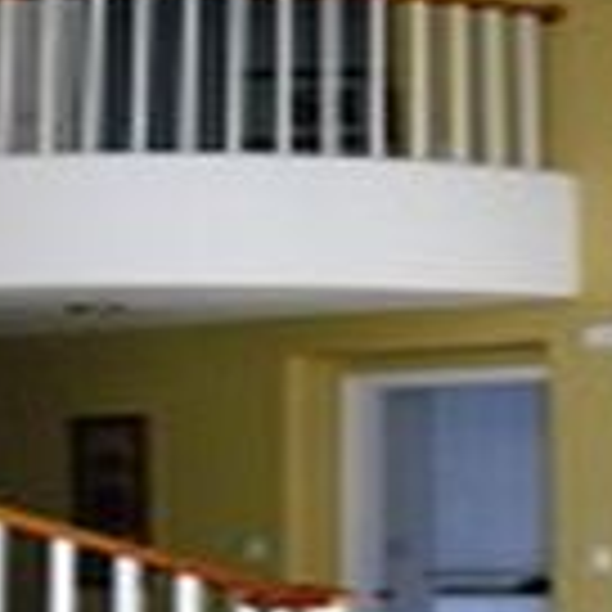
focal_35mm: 91
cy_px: 266
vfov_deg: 19.1
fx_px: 1820
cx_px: 207
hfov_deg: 19.0
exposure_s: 1/60.1
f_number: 2.8
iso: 117
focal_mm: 7.8
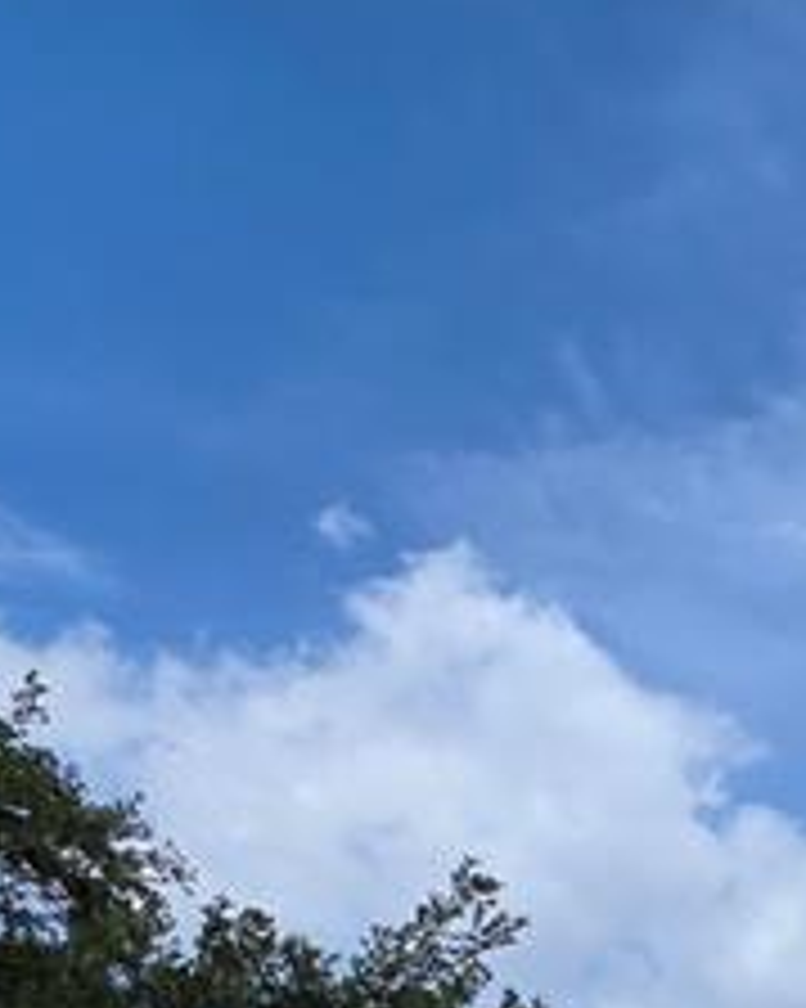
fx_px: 1731
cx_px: 1689
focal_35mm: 58
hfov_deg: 17.3
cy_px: 1602
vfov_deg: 23.9
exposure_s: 1/2537
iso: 40
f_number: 1.9
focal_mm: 2.2
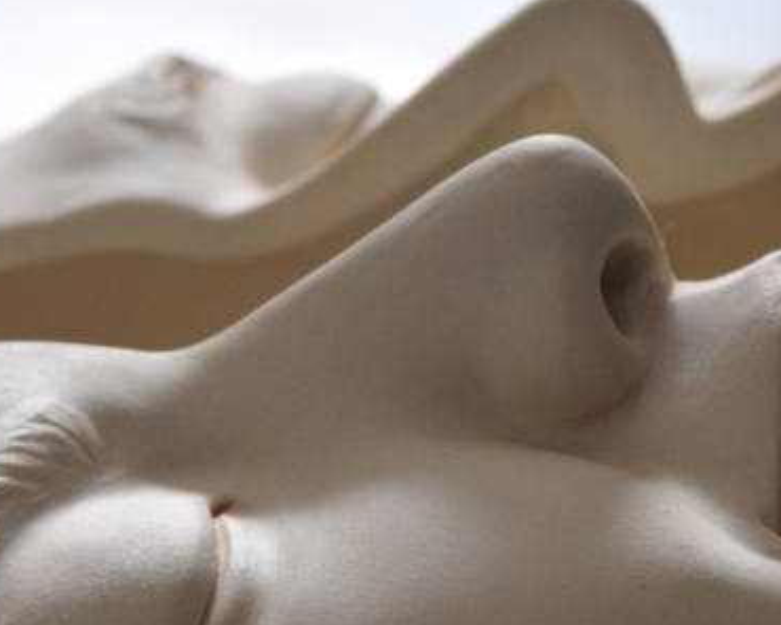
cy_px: 437
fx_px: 4953
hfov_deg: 9.0
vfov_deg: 7.2
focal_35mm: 214
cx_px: 511
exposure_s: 1/200
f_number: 7.1
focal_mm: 55
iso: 400
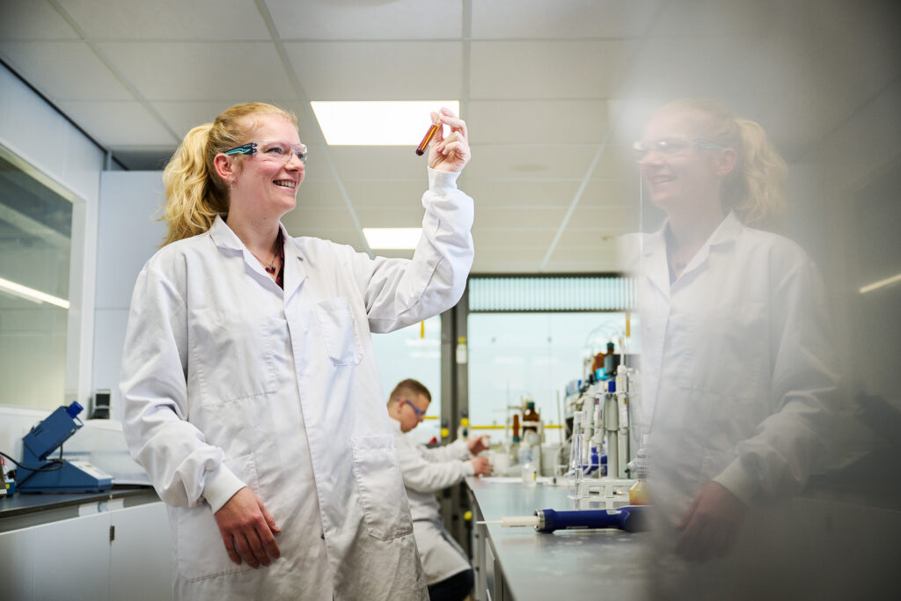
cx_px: 450
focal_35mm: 42
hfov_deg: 46.4
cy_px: 300
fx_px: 1051
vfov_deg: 31.9
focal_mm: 42
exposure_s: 1/100
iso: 160
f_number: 2.8
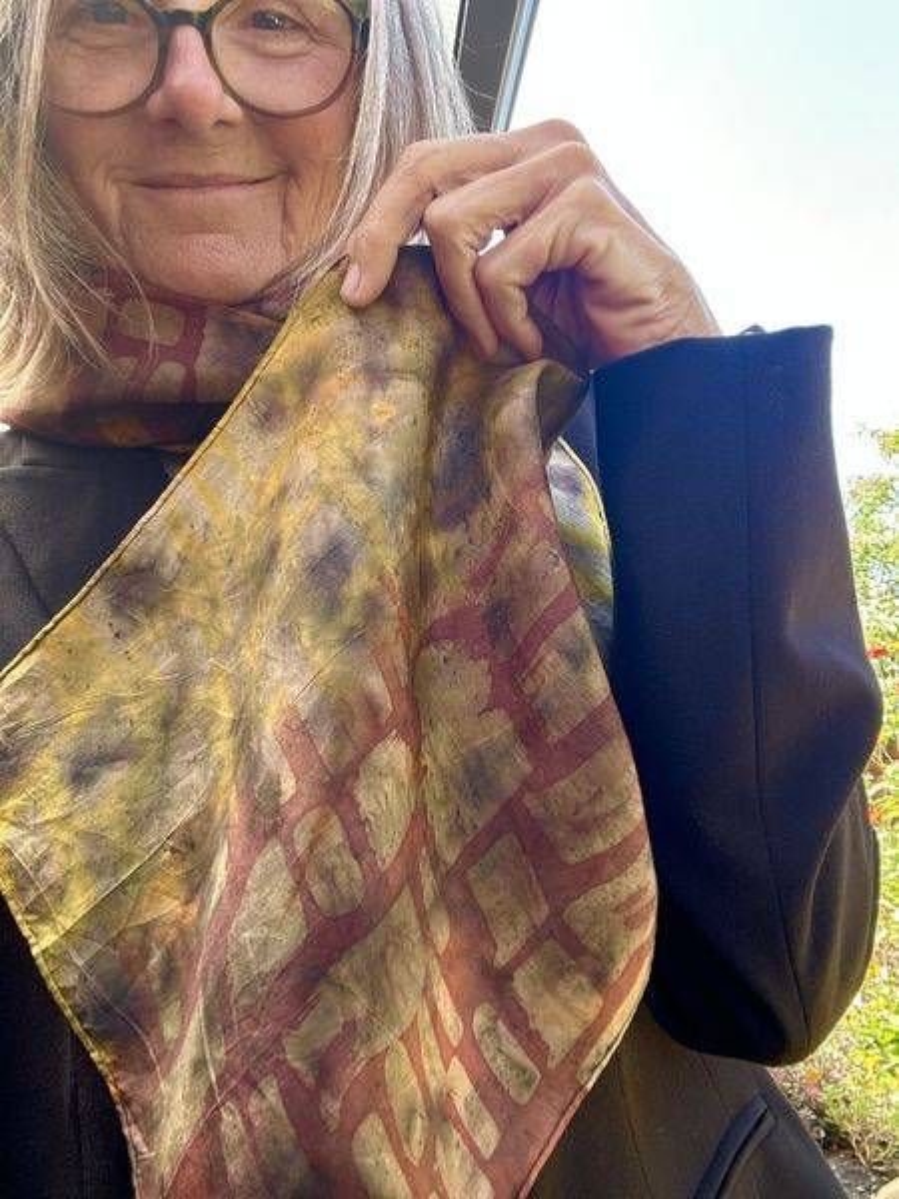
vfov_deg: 60.0
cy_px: 600
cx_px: 450
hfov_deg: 46.8
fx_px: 1039
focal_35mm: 30
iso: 50
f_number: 1.9
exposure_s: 1/121
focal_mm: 2.69
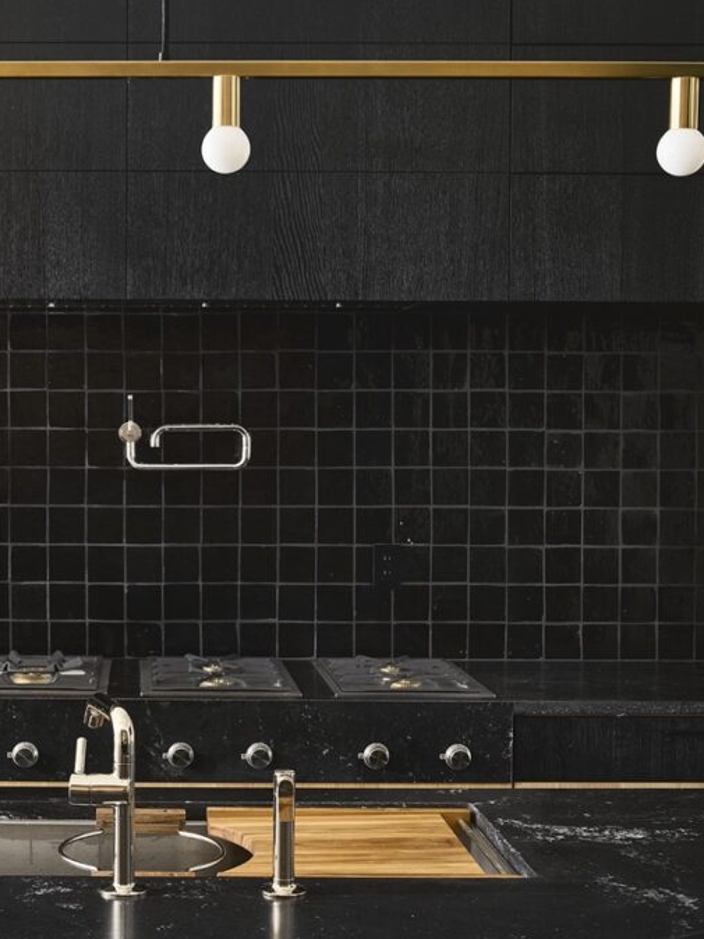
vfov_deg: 33.8
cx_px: 121
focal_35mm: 57
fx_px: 1547
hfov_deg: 25.1
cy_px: 467
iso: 400
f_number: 9
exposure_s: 1/15
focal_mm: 39
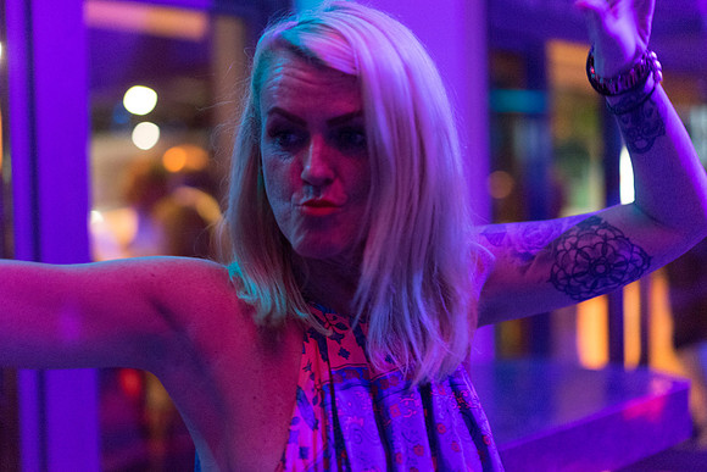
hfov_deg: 36.2
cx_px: 354
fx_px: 1080
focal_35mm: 55
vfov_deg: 24.6
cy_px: 236
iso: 6400
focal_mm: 55
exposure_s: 1/50
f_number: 2
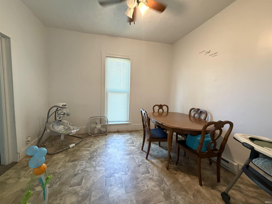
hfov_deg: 102.1
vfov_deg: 85.7
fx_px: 110
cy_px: 102
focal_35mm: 14
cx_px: 136
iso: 400
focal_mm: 2.22
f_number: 2.2
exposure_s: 1/60
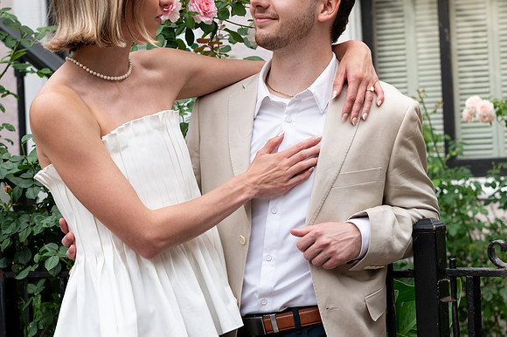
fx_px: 1571
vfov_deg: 12.3
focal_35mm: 112
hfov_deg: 18.3
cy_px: 153
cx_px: 216
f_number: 3.5
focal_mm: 50
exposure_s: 1/500
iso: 500
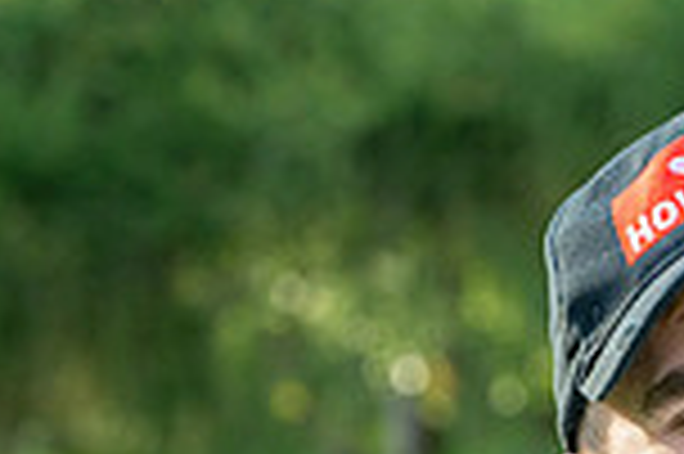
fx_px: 7193
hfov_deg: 5.4
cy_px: 838
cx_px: 1143
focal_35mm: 379
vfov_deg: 3.6
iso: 200
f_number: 5.6
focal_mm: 99
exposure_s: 1/125
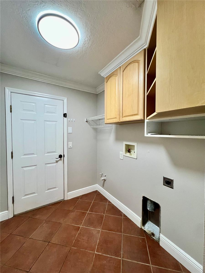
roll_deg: +0.0
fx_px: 103
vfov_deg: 106.2
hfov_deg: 89.9
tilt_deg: -2.1
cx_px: 102
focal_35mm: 13
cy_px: 136
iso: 250
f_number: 1.8
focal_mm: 1.57
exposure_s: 1/120
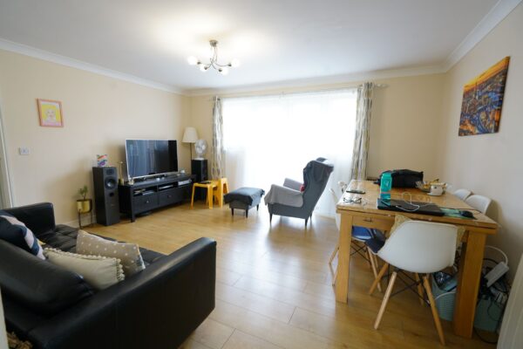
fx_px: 232
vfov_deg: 73.7
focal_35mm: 16
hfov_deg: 96.7
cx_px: 262
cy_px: 174
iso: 500
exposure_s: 1/13
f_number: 5.6
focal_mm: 16
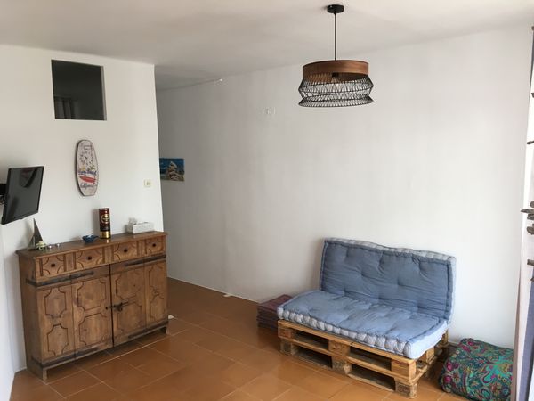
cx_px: 267
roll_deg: +0.5
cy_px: 200
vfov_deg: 48.2
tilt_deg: -6.4
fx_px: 447
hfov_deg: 61.7
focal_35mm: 29
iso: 25
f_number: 2.2
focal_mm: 4.15
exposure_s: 1/33
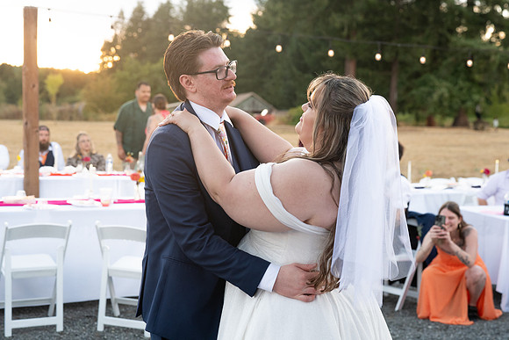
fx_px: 812
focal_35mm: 57
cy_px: 170
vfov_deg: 23.6
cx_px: 254
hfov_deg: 34.8
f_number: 4
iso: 1600
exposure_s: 1/500
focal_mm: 54
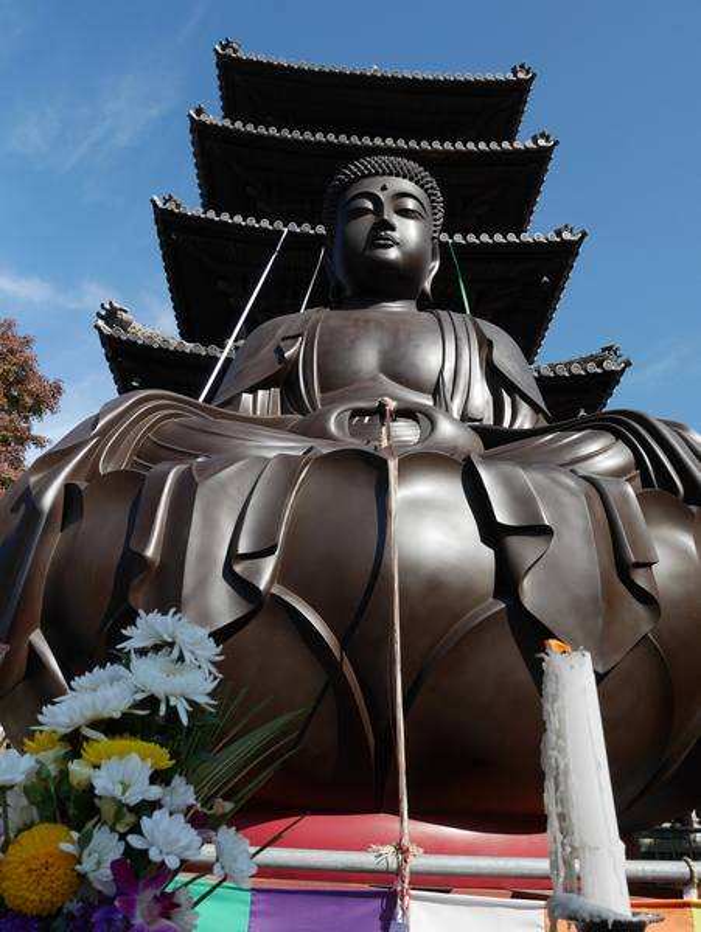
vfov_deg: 71.6
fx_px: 647
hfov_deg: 56.9
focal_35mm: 24
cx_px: 350
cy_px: 466
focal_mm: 12
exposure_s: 1/400
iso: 200
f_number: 6.3
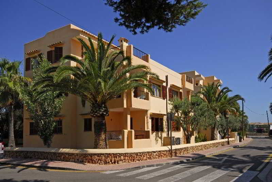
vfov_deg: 43.7
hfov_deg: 61.9
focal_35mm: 30
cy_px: 91
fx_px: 227
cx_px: 136
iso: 100
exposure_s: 1/125
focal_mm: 20
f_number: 14
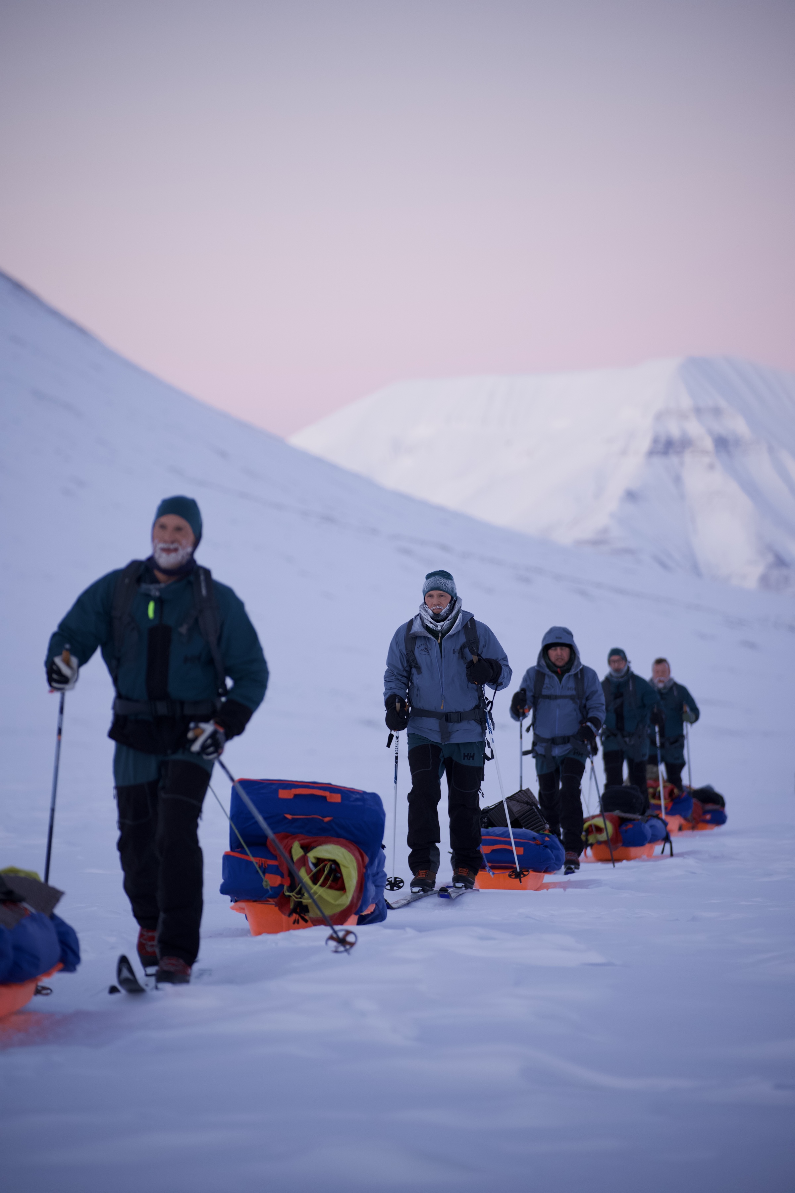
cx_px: 398
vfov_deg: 14.7
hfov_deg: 9.8
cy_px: 596
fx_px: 4637
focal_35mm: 140
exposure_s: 1/250
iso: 500
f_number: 2.8
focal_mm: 140
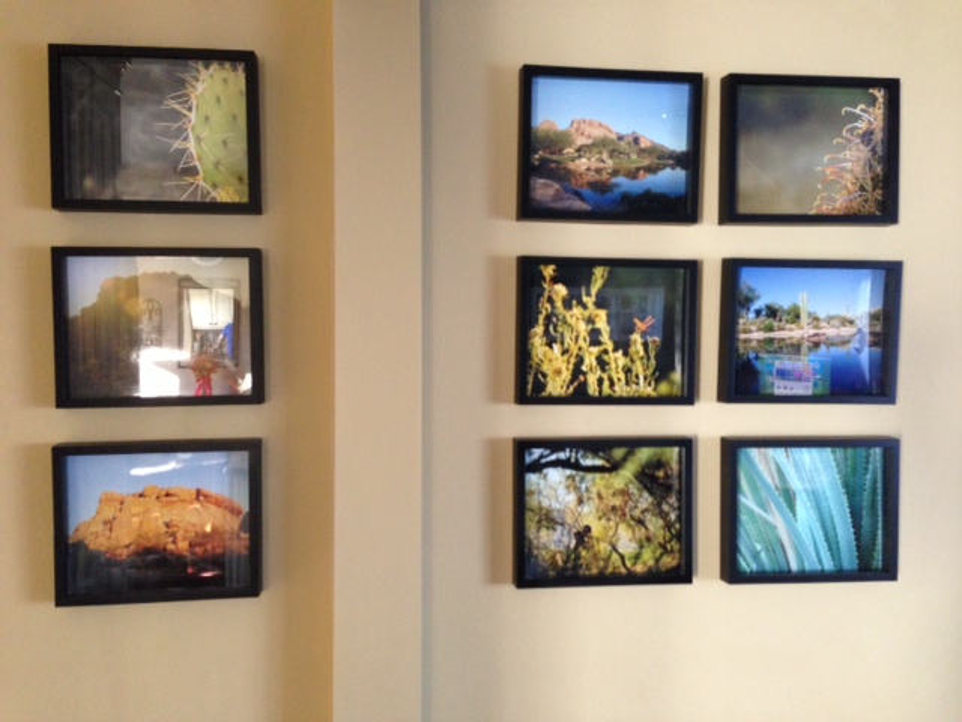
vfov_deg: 42.9
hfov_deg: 55.4
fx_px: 917
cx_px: 481
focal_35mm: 33
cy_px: 361
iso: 200
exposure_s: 1/20
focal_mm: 4.13
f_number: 2.4
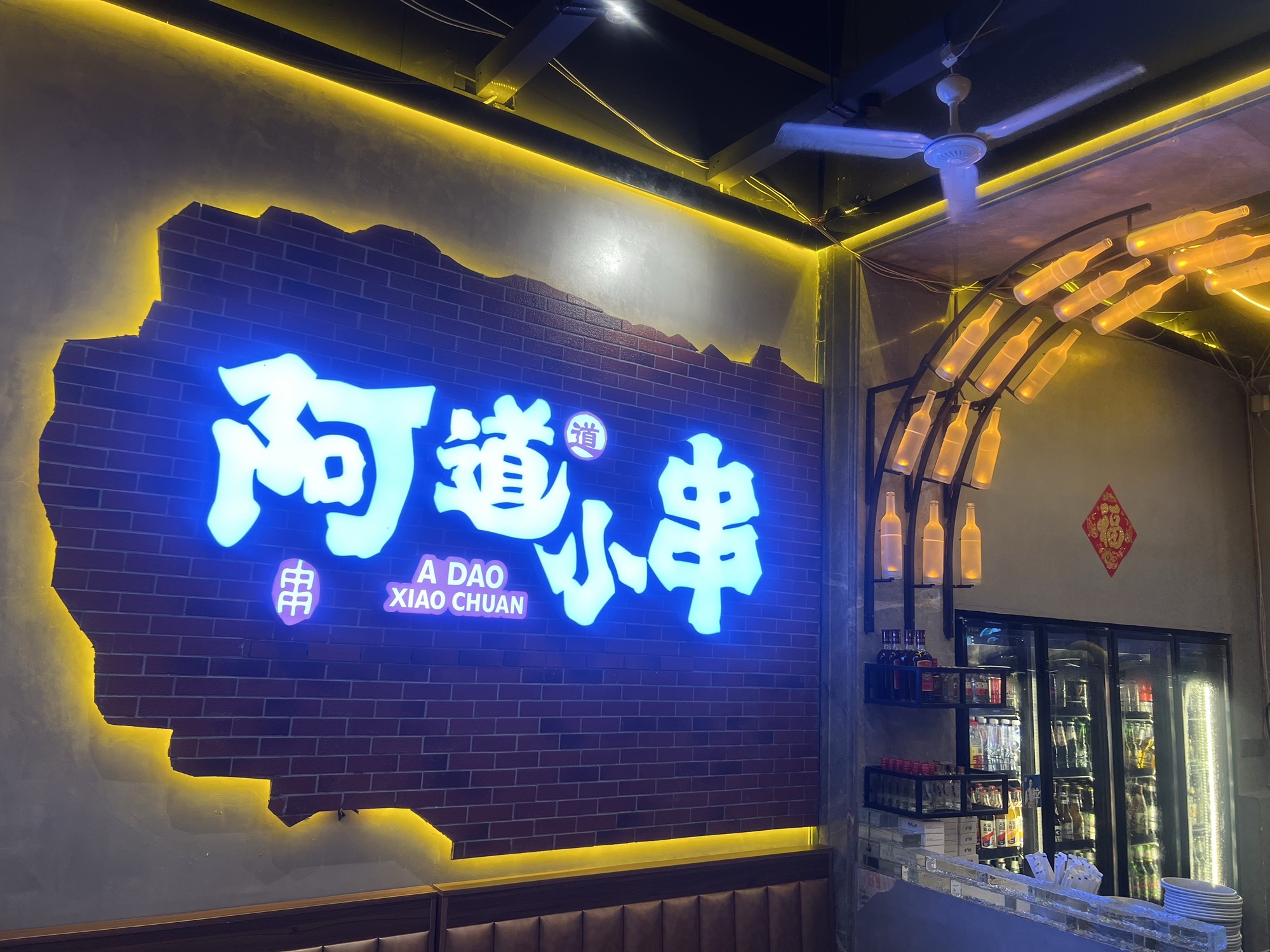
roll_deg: -4.5
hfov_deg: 67.3
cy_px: 476
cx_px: 635
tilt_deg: +11.8
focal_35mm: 26
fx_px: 954
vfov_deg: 53.1
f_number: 1.5
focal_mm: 5.7
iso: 32
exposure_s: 1/100
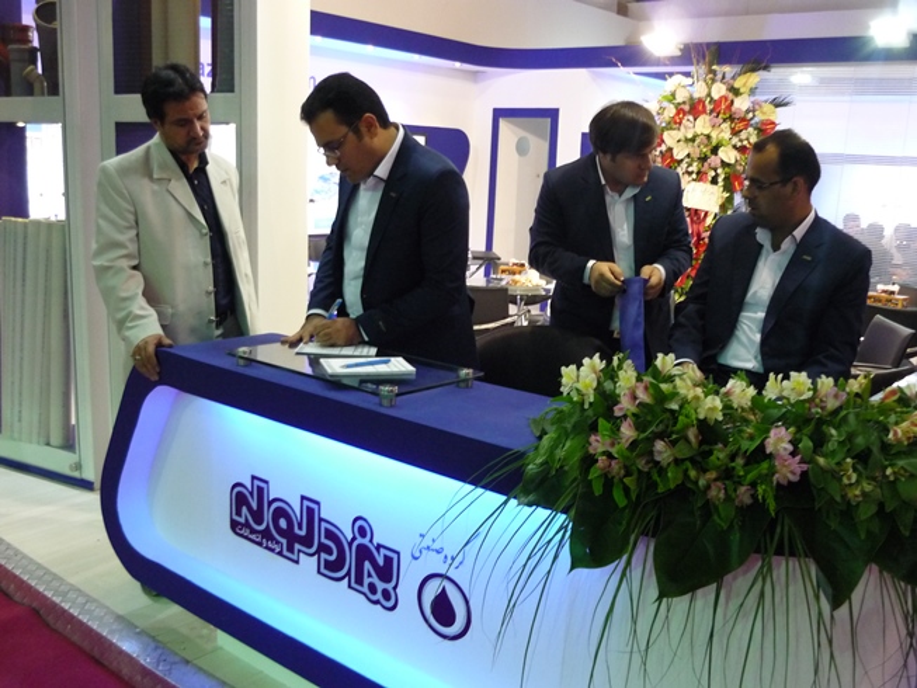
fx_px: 874
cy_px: 344
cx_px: 458
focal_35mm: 33
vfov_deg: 43.0
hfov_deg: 55.3
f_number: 2.8
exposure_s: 1/30
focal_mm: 5.5
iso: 400
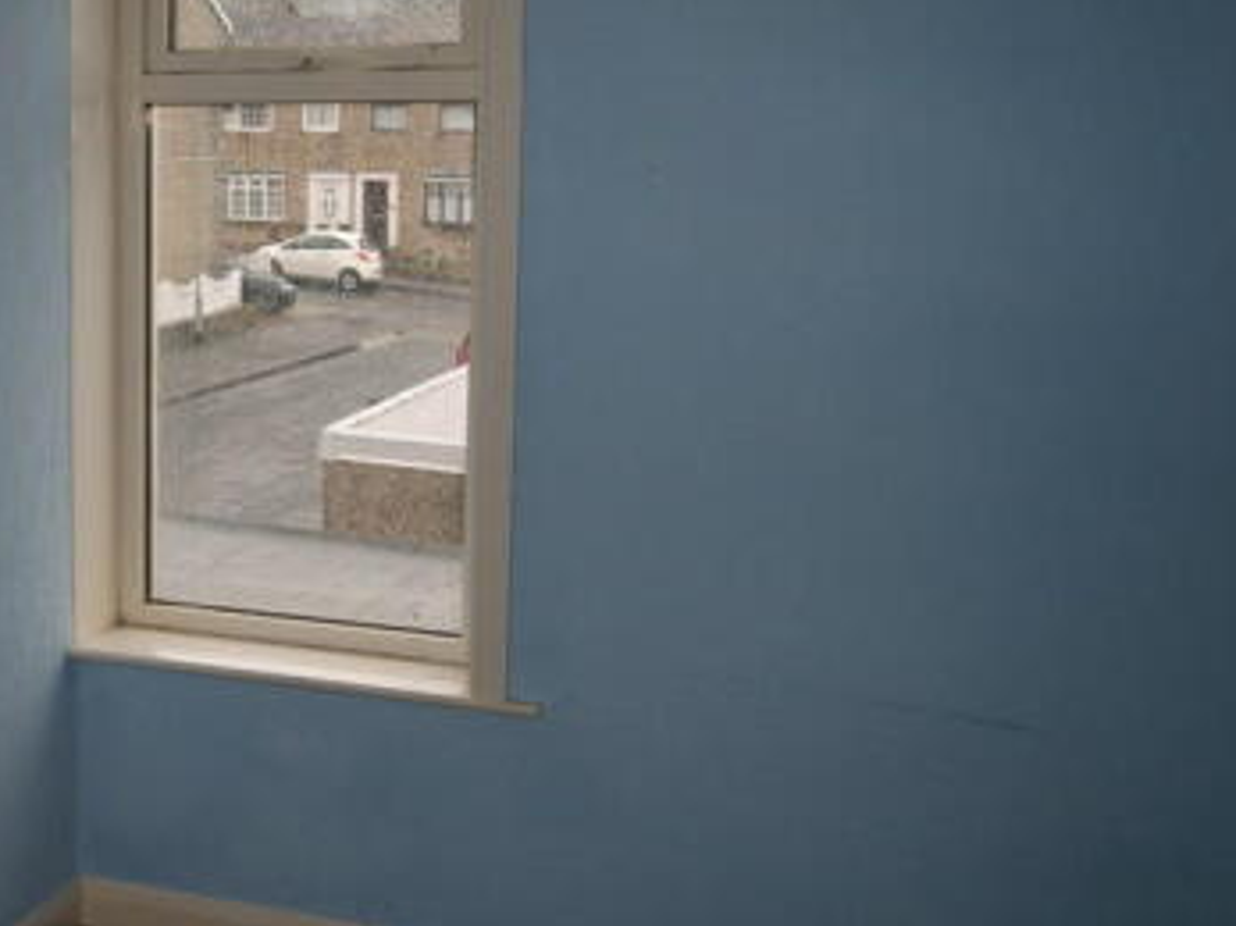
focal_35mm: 49
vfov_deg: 29.6
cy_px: 397
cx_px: 98
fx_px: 1749
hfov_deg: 36.3
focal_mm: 18
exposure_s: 1/160
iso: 400
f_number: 4
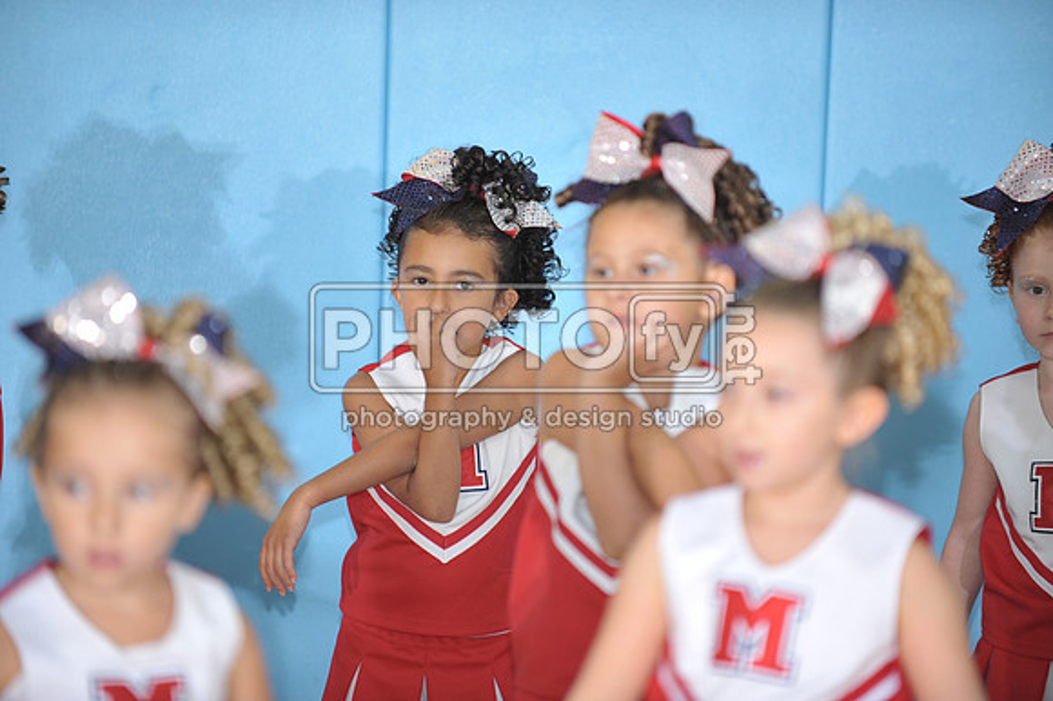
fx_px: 5846
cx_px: 526
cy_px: 350
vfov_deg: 6.9
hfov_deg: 10.3
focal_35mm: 200
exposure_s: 1/125
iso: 500
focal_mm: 200
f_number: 2.8
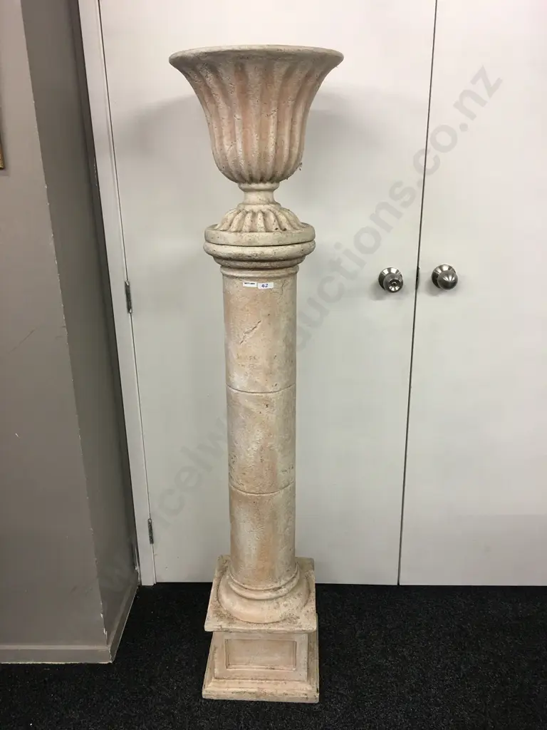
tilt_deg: -18.8
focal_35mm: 29
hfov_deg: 48.2
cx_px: 274
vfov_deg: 61.7
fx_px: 611
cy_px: 365
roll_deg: +0.2
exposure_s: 1/33
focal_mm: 4.15
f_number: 2.2
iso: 64
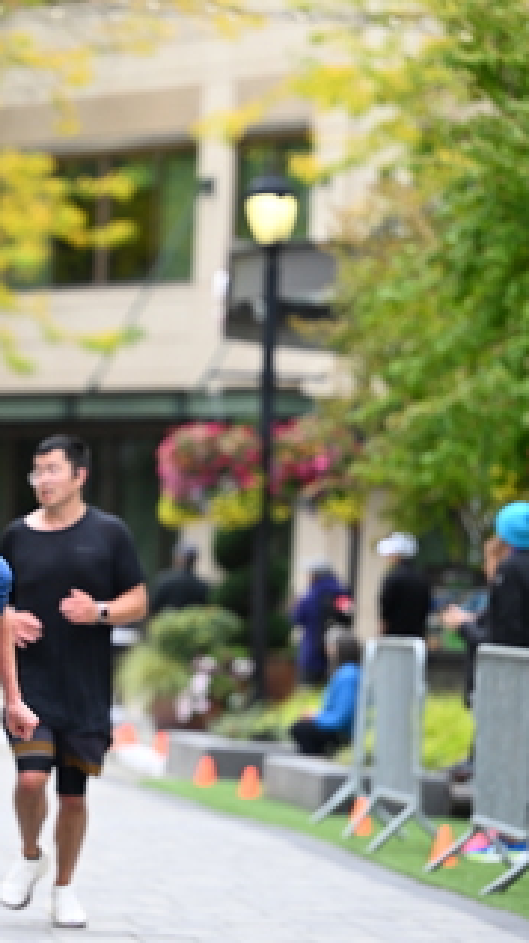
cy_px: 509
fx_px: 6592
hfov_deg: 4.6
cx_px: 1
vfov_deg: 8.2
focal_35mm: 264
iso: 640
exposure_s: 1/2000
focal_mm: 145
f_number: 2.8
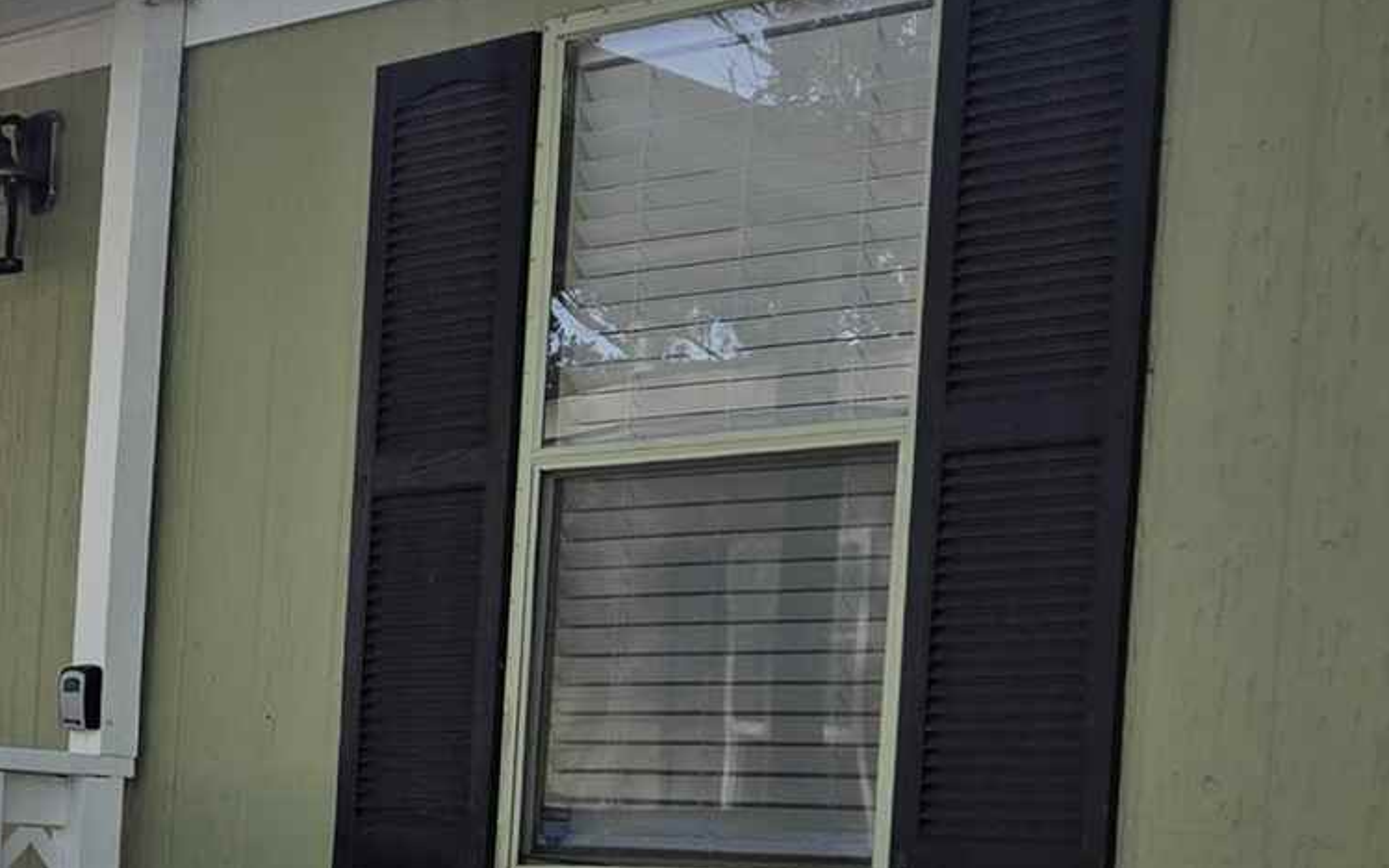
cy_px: 968
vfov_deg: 12.8
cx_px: -167
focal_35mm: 100
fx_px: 3785
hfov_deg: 19.8
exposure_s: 1/1111
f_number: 1.8
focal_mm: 5.4
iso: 25
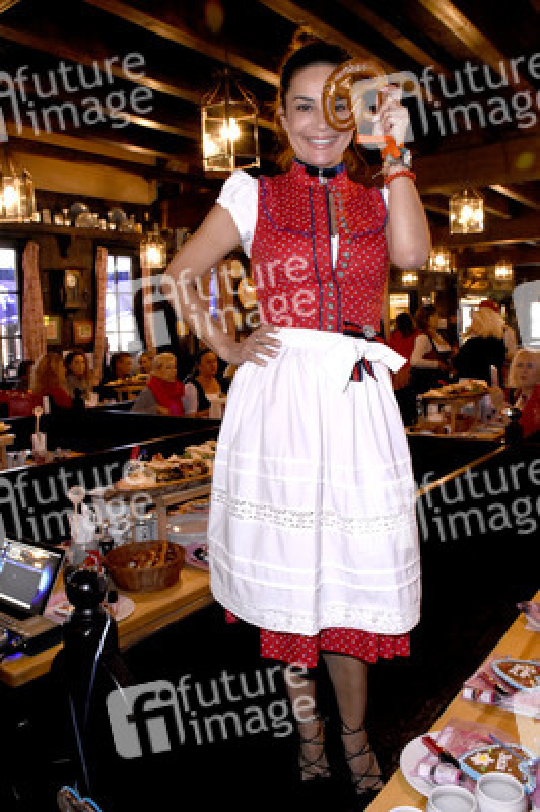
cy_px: 406
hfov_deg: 47.9
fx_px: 609
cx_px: 270
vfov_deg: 67.4
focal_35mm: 27
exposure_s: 1/60
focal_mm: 18
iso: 3200
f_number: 6.3
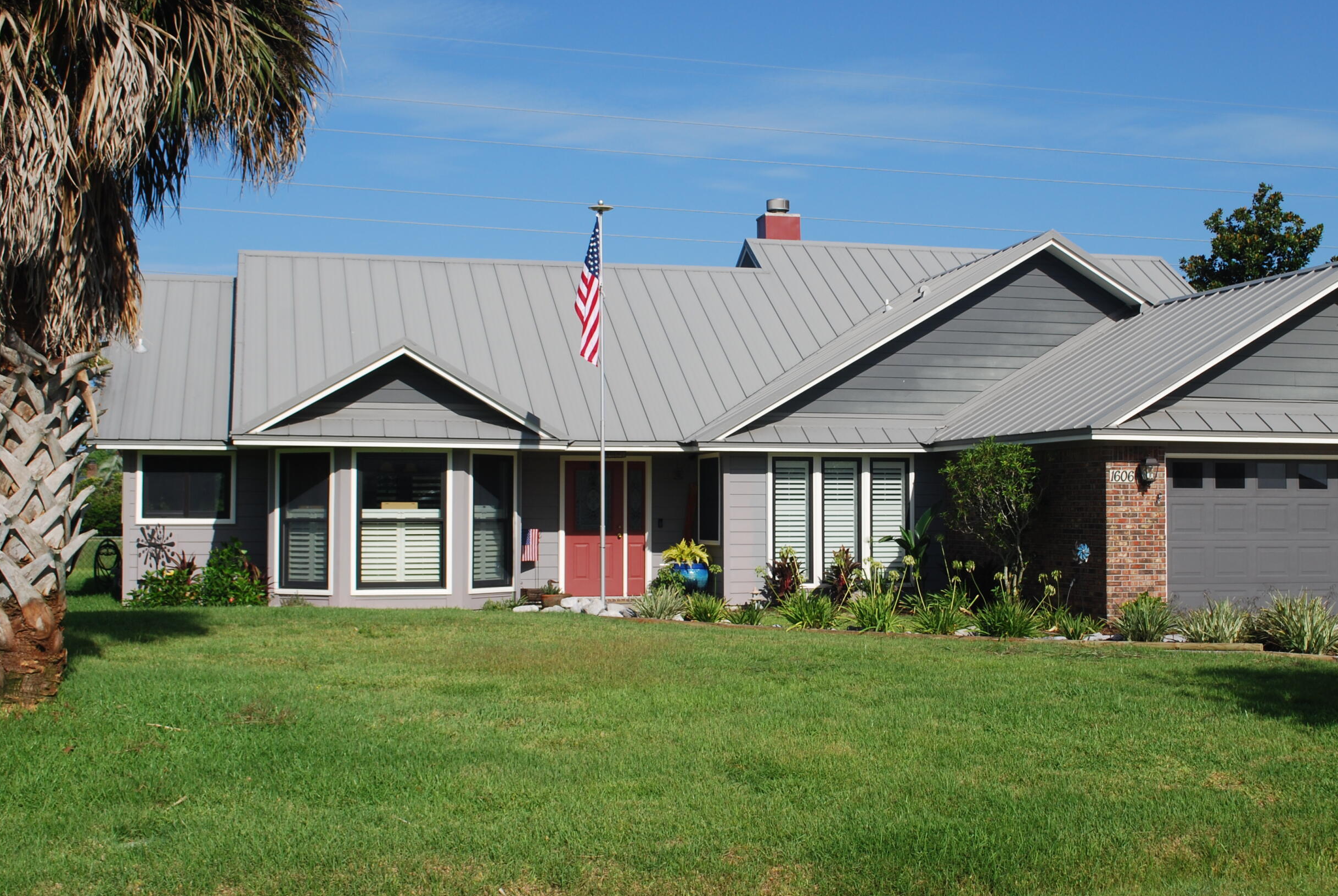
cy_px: 427
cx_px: 789
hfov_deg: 40.9
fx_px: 1786
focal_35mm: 48
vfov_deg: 28.1
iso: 100
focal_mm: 26
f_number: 8
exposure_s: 1/250
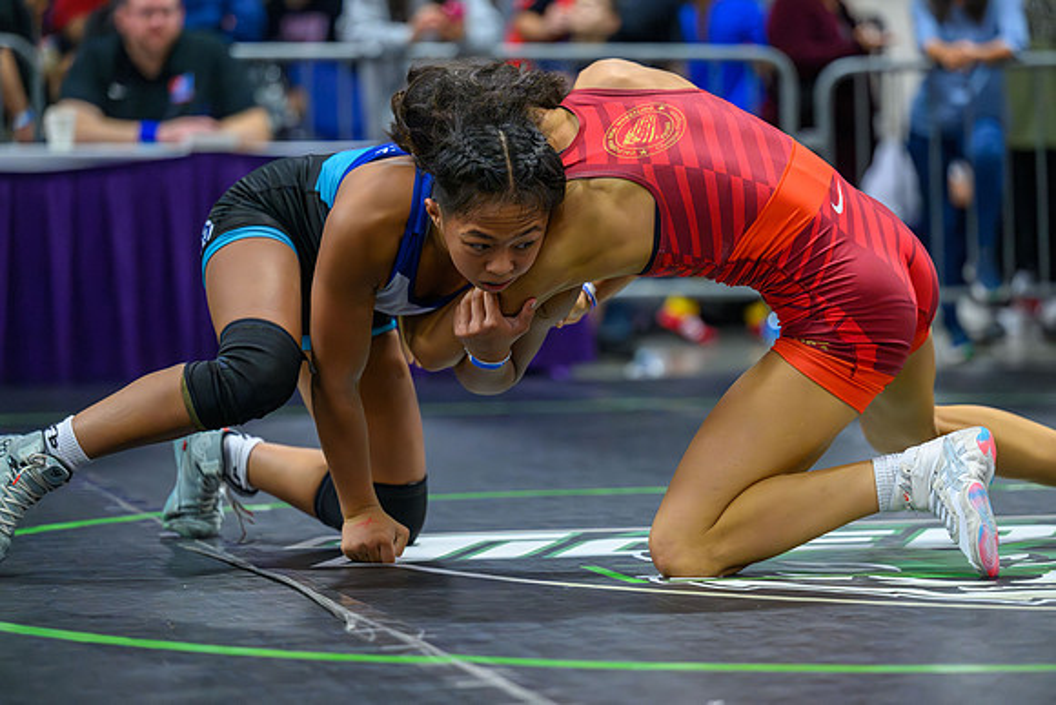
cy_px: 353
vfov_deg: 10.3
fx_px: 3910
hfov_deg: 15.4
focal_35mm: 133
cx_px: 548
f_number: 2.8
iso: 12800
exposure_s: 1/640
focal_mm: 125
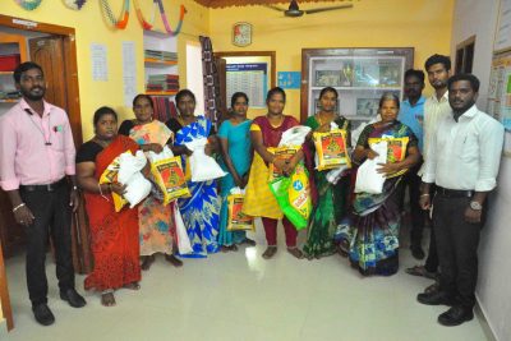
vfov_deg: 48.0
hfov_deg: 67.4
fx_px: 383
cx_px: 256
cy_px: 170
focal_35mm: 27
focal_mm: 18
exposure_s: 1/125
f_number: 4.5
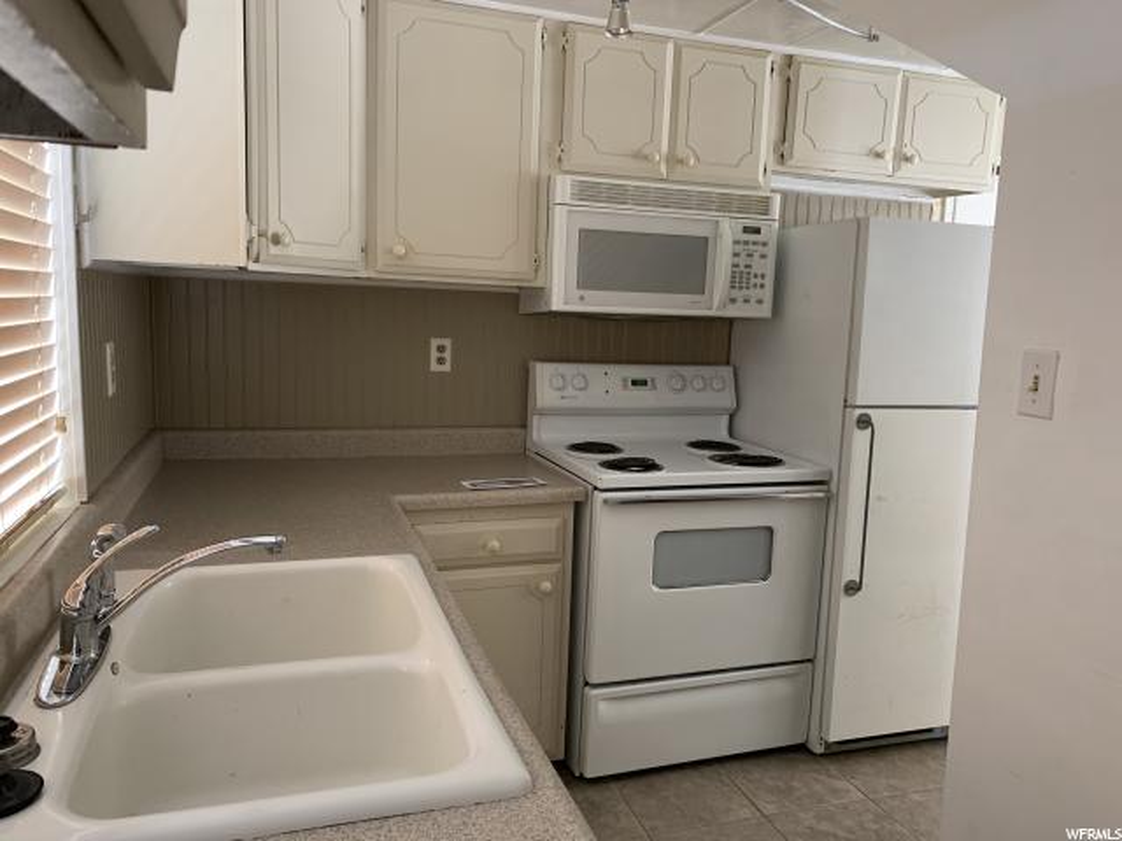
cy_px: 420
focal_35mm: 26
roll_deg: -2.4
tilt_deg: -8.0
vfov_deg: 53.1
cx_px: 561
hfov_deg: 67.3
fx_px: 843
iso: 125
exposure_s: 1/60
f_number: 1.8
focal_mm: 4.25
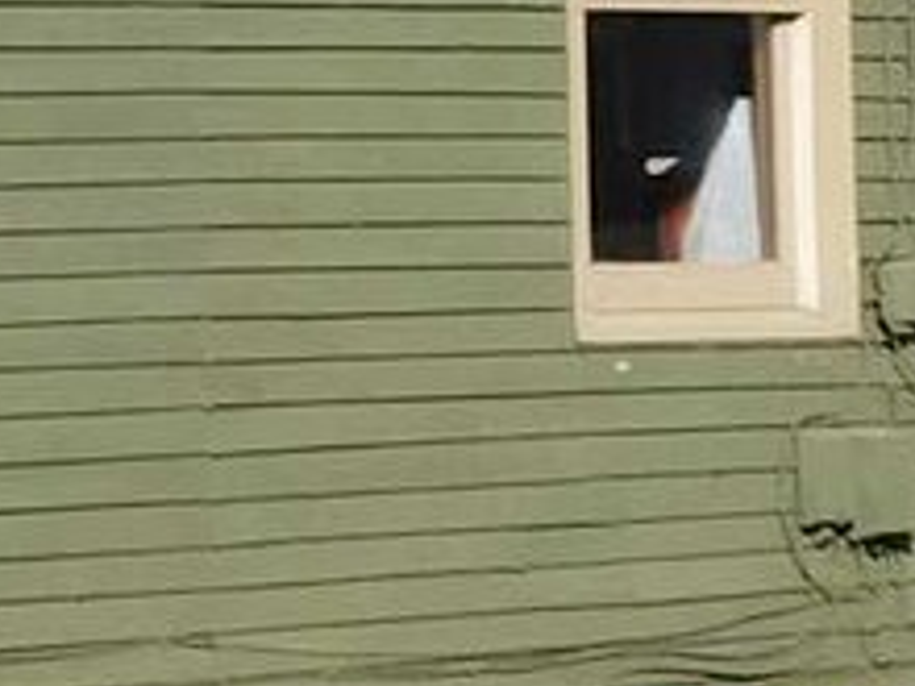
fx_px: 6925
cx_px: -898
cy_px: -624
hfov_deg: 7.3
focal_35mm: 262
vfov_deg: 5.6
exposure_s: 1/400
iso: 125
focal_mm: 6.3
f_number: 7
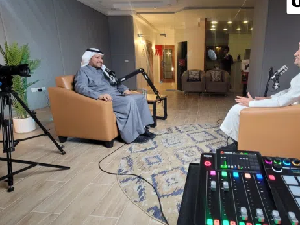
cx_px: 189
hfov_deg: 85.9
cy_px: 108
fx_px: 156
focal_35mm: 18
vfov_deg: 71.6
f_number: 2.2
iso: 320
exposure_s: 1/40
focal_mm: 2.2
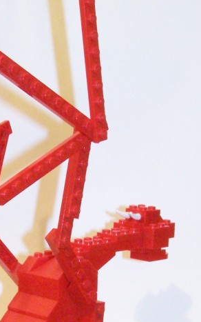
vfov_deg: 21.6
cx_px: 20
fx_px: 815
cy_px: 314
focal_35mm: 93
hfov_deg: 13.9
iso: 400
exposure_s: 1/4
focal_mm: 6.7
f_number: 6.3
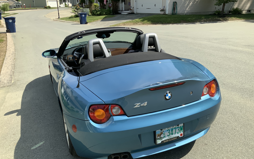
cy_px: 88
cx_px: 127
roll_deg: +3.0
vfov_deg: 40.5
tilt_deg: -22.6
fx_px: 215
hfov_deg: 61.2
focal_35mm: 31
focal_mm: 3
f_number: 1.8
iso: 16
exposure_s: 1/1168
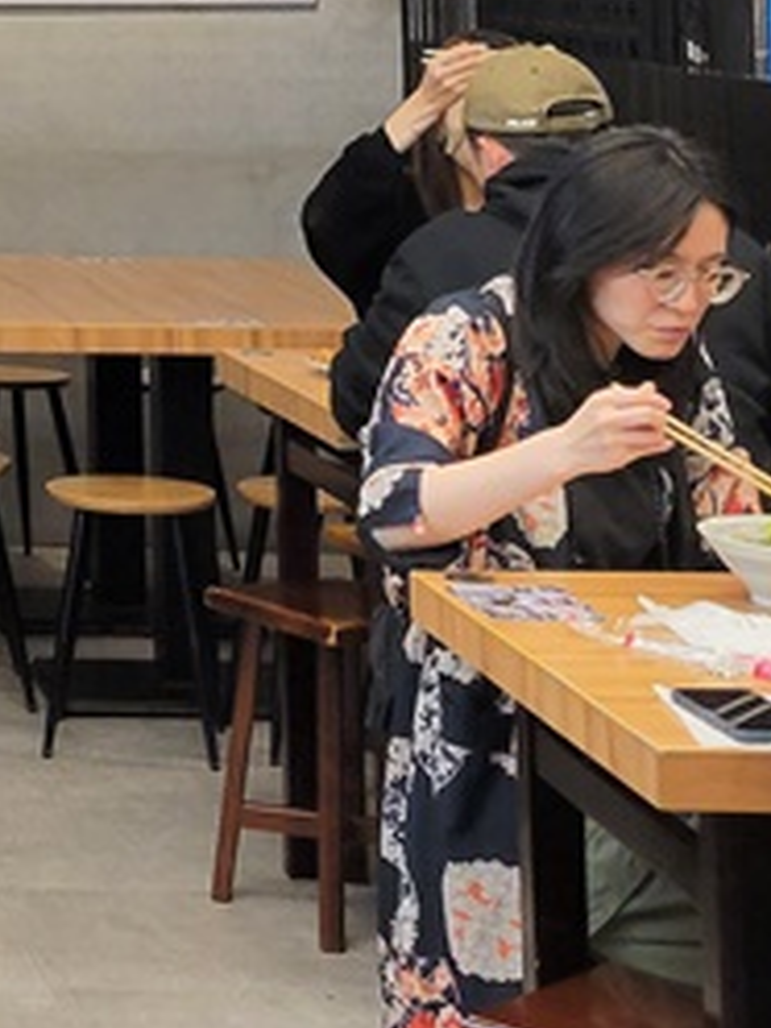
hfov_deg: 13.0
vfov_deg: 17.5
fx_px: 3118
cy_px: -319
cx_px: -535
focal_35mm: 105
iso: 160
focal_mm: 5.4
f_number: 1.8
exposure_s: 1/60
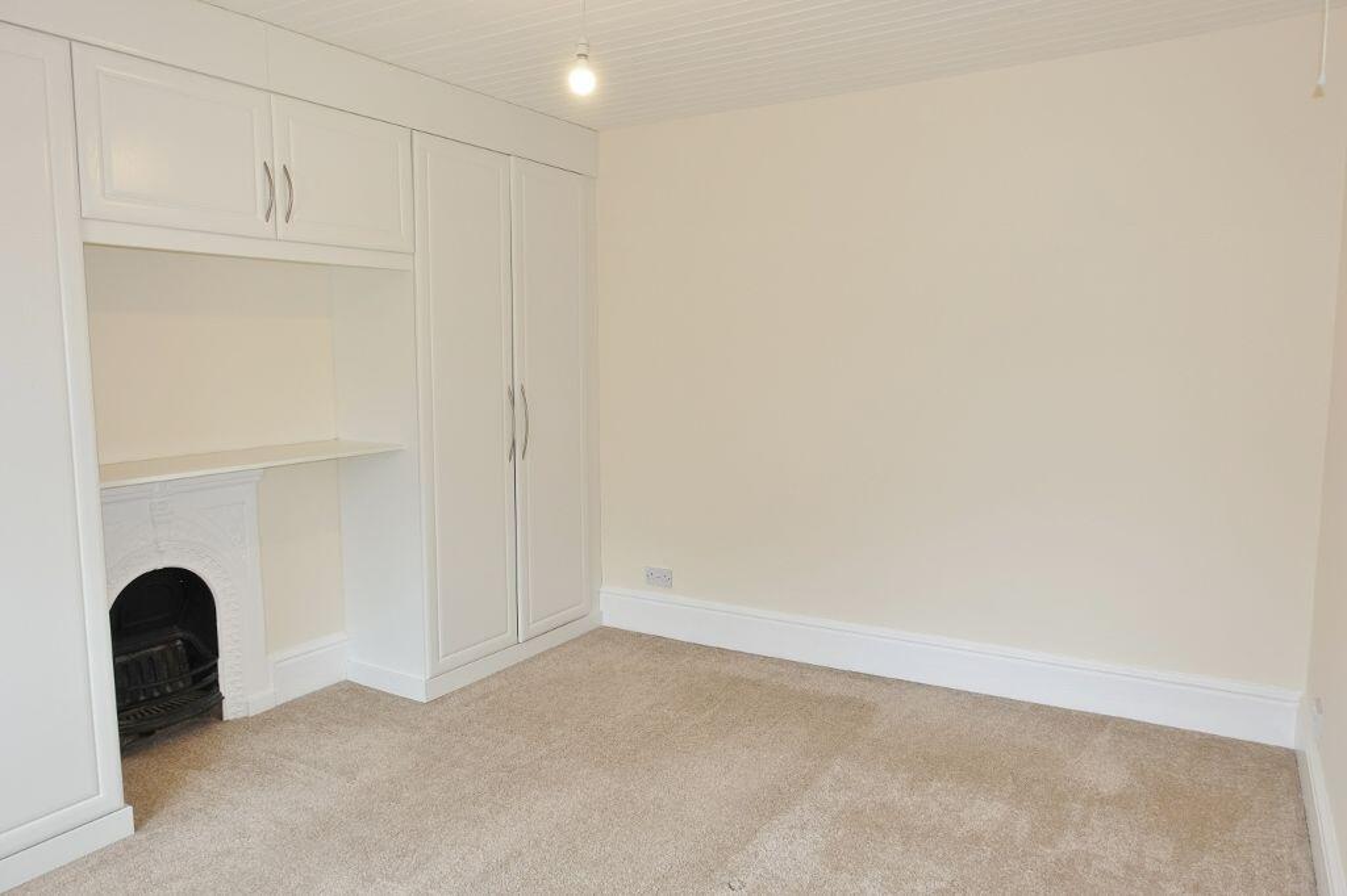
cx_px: 674
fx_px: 898
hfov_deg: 73.8
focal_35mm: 24
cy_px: 448
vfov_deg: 53.1
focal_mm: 8.8
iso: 125
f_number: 2.5
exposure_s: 1/30
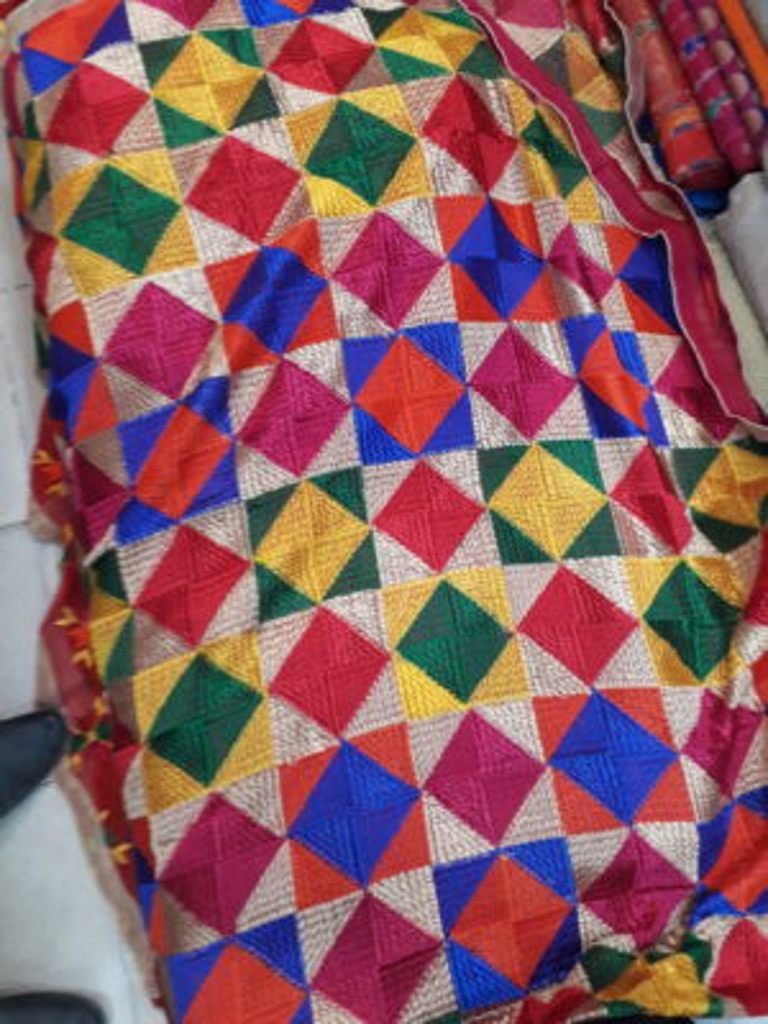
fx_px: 799
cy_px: 512
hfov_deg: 51.4
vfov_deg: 65.3
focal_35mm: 27
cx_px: 384
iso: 200
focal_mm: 3.6
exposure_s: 1/25
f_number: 1.9
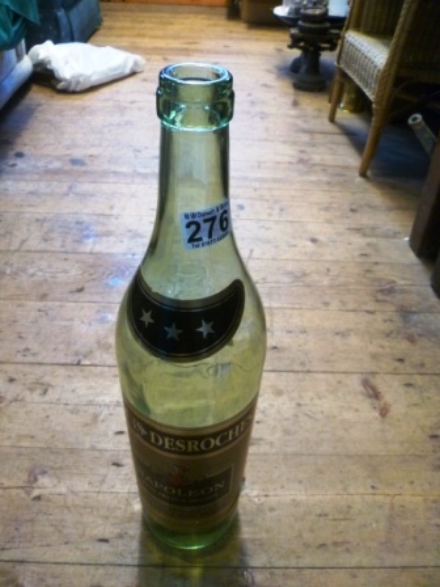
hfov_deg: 49.7
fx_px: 475
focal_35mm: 28
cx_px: 220
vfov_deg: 63.4
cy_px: 294
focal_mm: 5
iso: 400
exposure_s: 1/25
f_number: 2.8
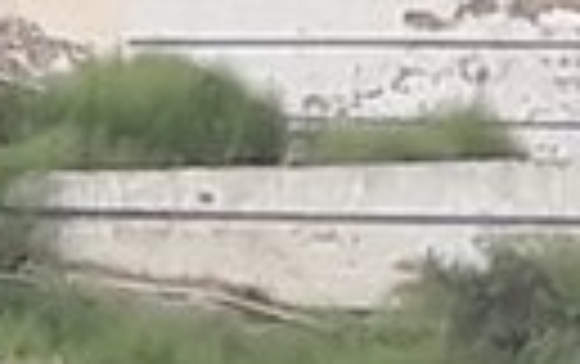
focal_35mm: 146
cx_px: 701
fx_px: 2311
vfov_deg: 8.2
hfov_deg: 13.9
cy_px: 923
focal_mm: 3.71
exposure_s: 1/364
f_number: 1.7
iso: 40
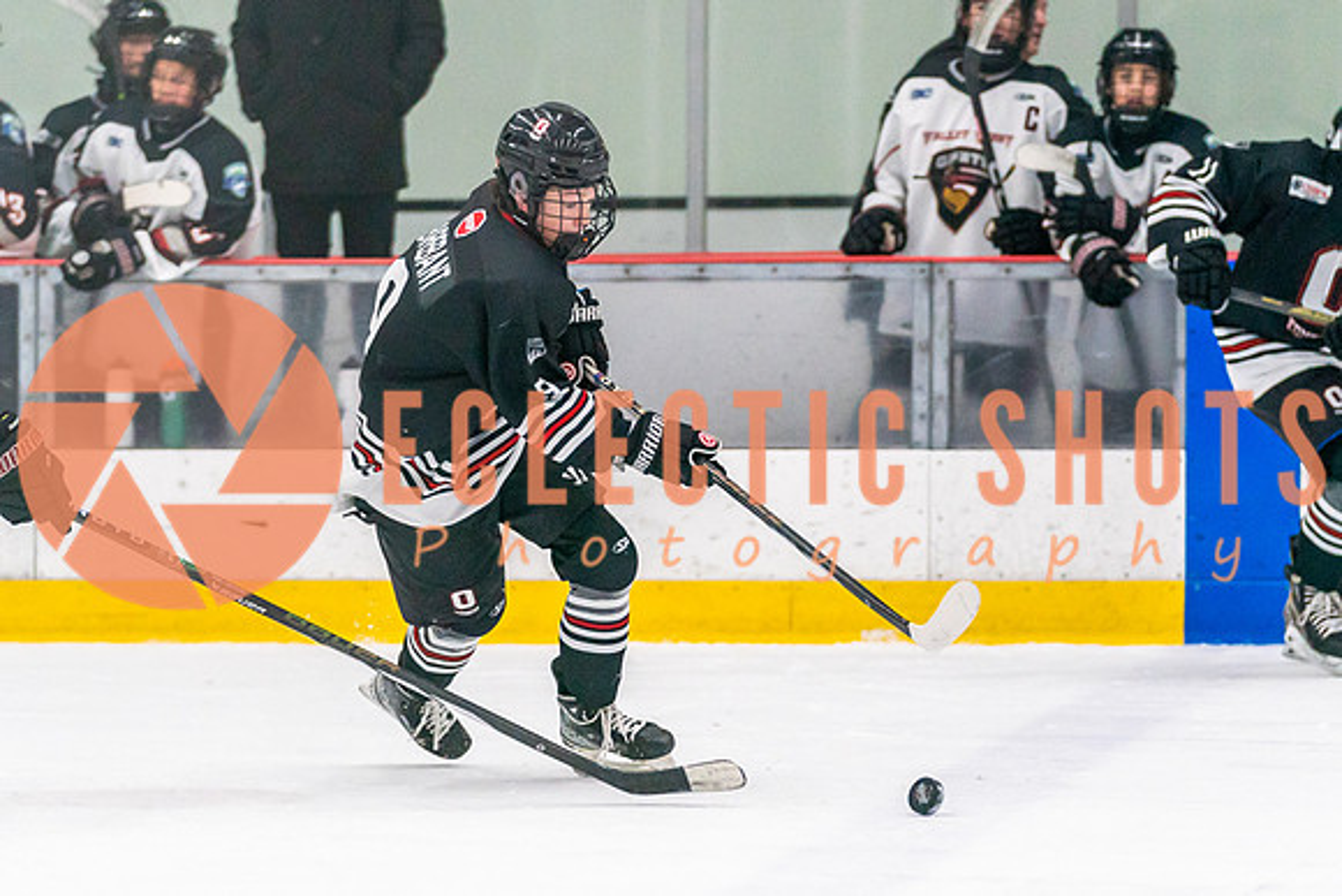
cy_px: 638
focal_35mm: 261
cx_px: 629
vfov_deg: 5.3
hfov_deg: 7.9
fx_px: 9716
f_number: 2.8
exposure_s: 1/1250
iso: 3200
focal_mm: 152
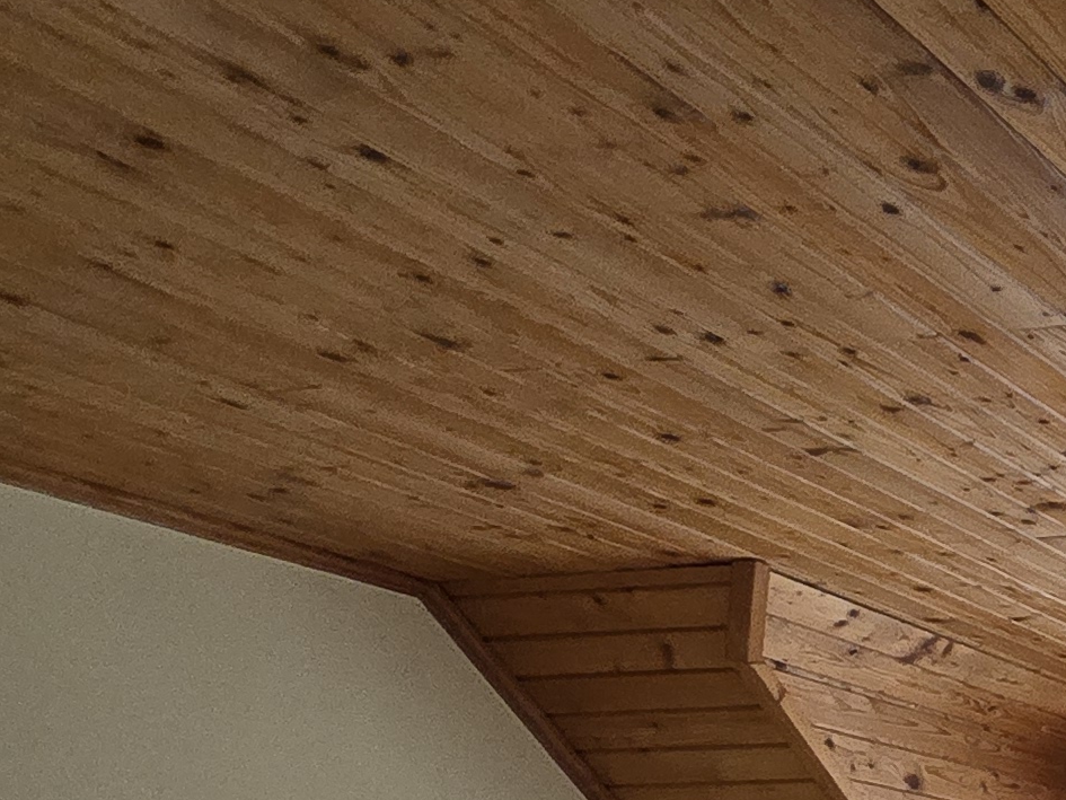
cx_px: 1694
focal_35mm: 55
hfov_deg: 24.7
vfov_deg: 20.4
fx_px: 1694
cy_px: 1371
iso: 500
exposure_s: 1/50
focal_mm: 2.2
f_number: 2.2
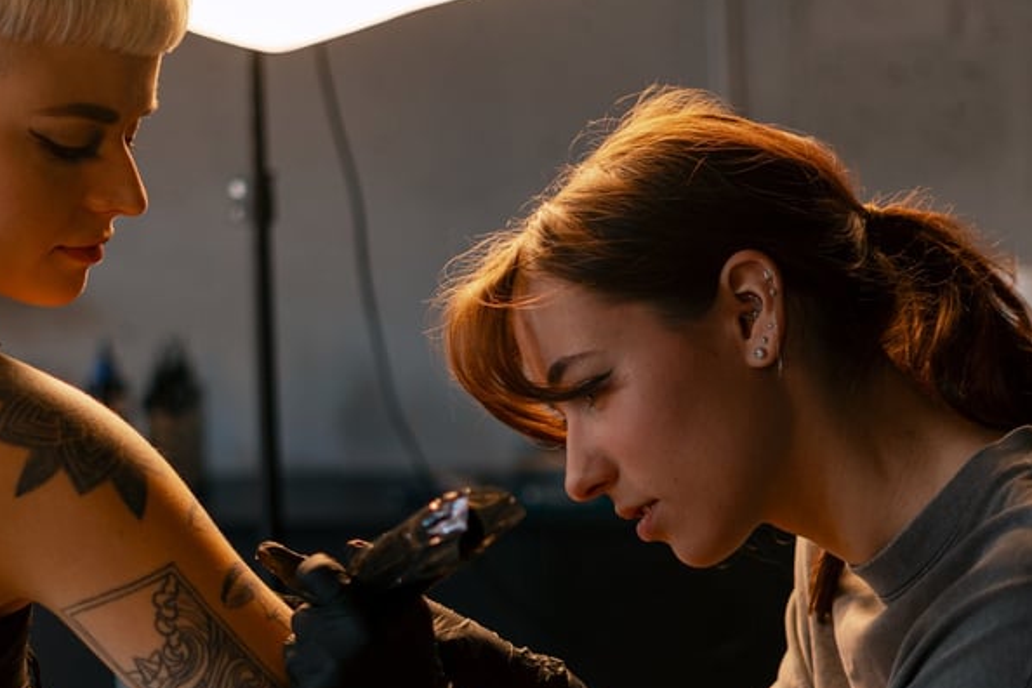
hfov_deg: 20.2
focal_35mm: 101
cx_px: 443
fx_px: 2895
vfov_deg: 13.5
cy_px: 519
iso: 320
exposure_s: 1/200
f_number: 1.8
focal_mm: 50
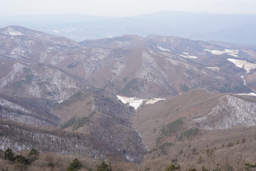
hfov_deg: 41.1
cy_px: 86
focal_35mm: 48
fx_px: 341
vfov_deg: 28.1
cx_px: 128
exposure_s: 1/100
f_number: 9
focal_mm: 48
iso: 100
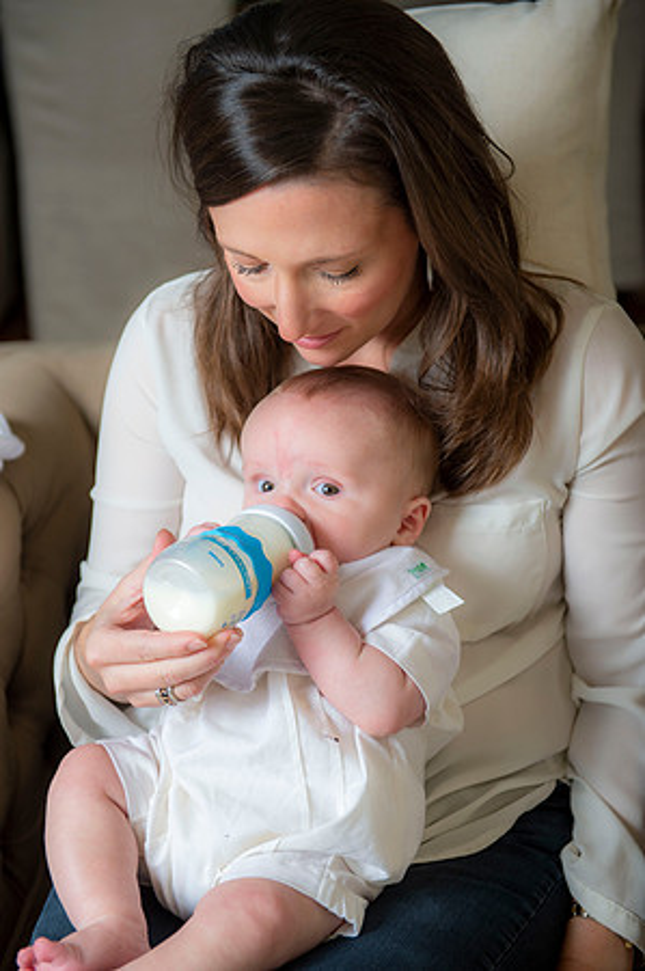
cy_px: 486
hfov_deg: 21.9
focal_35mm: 62
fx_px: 1670
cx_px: 322
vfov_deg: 32.4
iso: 250
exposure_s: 1/200
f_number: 4
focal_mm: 62
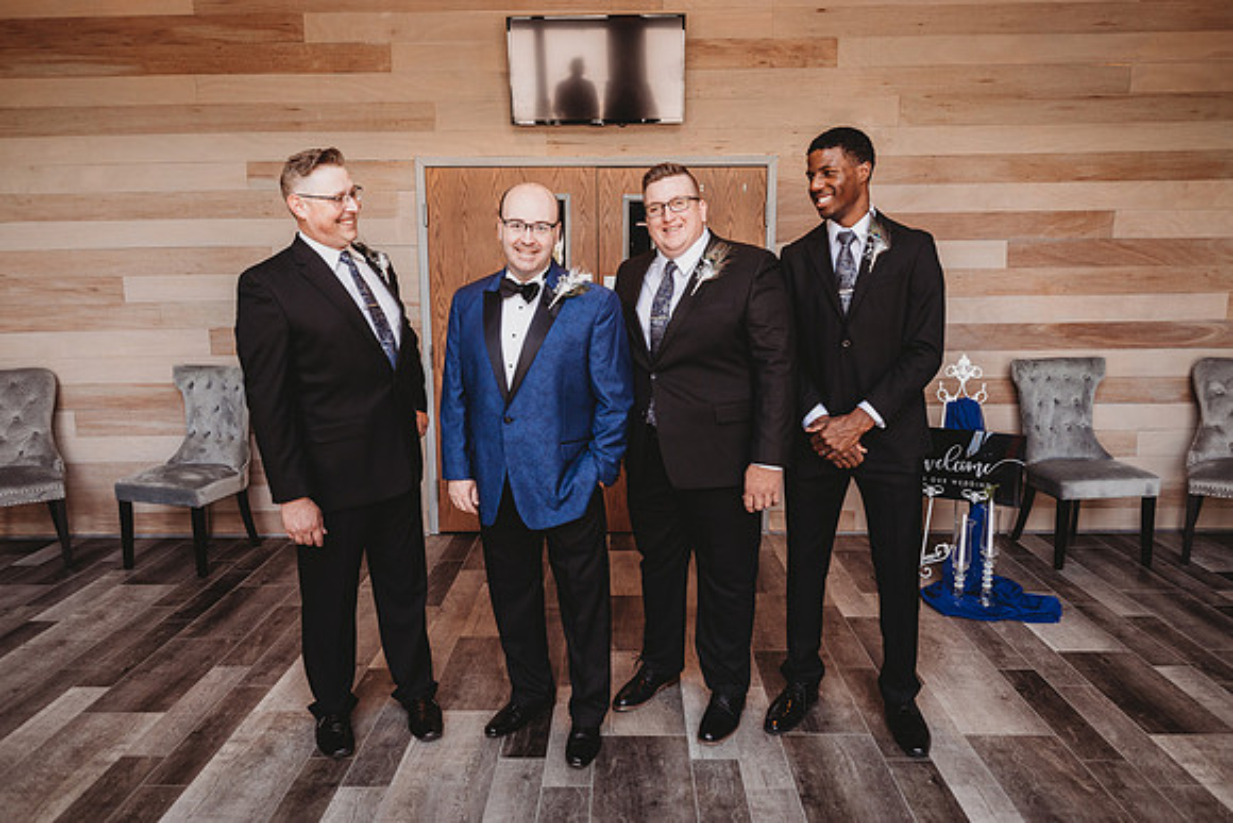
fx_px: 822
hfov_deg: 73.7
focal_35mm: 24
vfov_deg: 53.2
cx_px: 616
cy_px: 412
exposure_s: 1/250
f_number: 2.8
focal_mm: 24
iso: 500
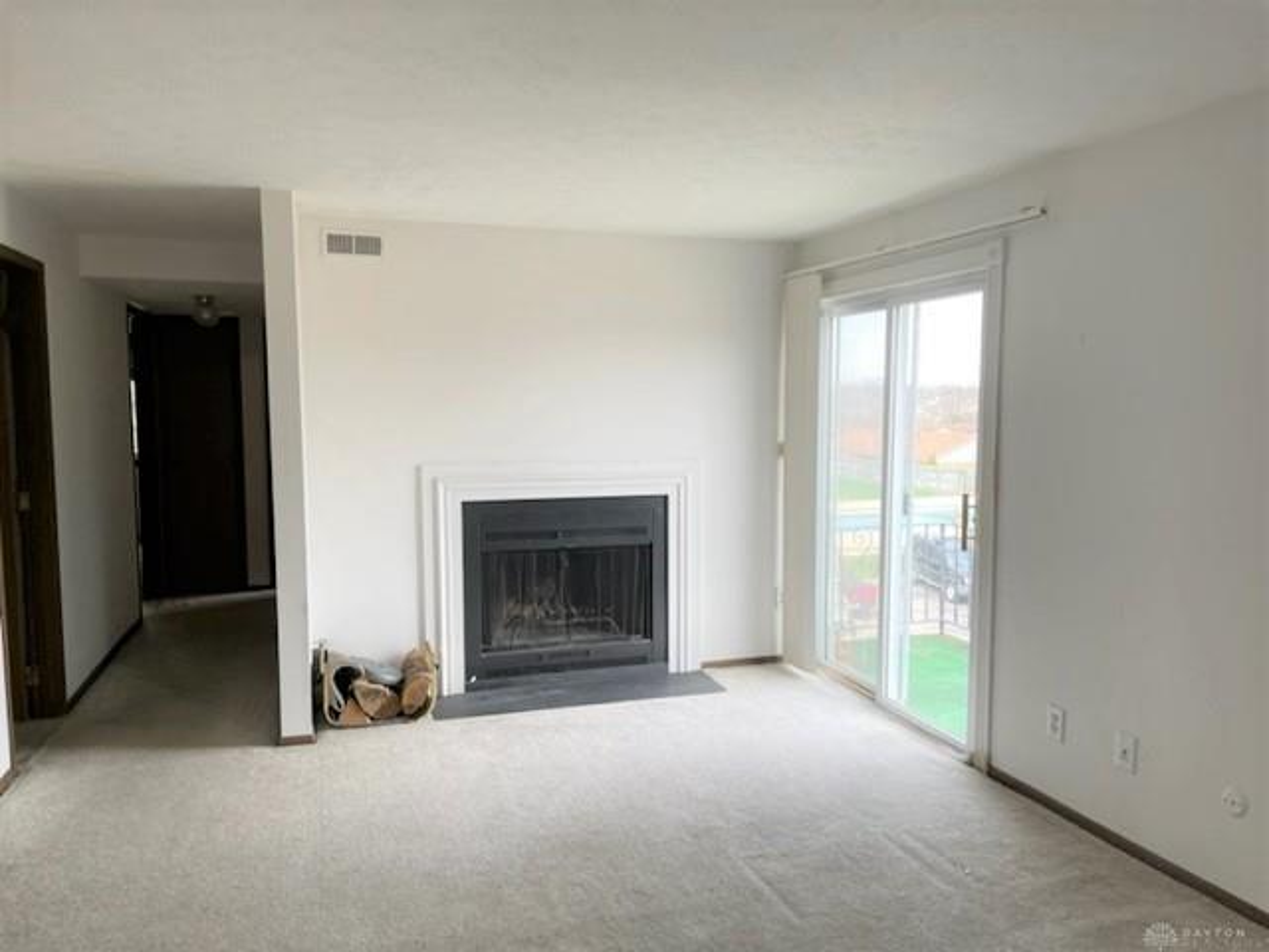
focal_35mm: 26
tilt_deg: -4.6
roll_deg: +1.5
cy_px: 476
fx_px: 953
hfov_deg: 67.3
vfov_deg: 53.1
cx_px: 634
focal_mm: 5.1
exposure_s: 1/127
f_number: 1.6
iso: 32
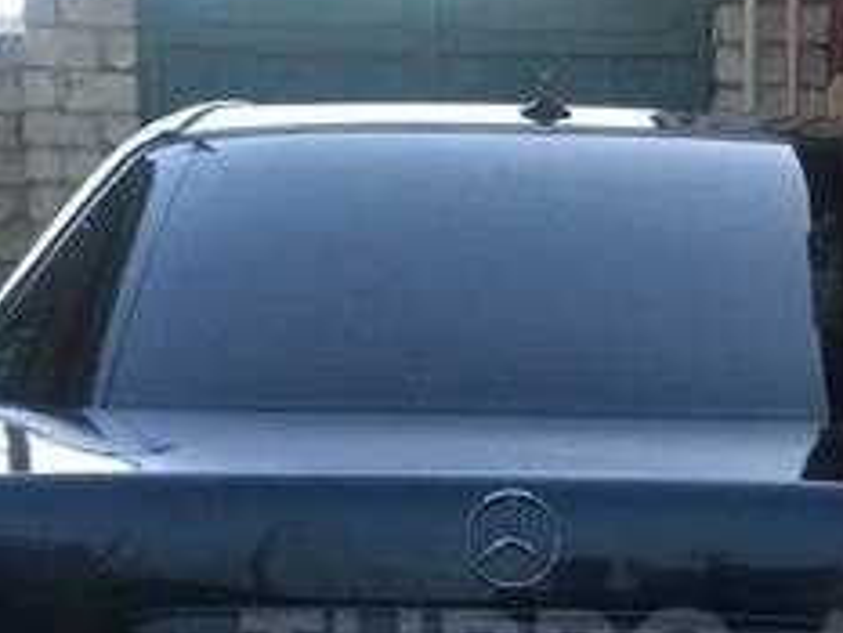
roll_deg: -1.1
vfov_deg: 17.5
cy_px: 664
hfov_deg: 23.6
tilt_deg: -7.7
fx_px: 1998
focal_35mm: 82
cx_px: 611
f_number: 2.2
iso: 250
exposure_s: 1/17
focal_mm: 4.15
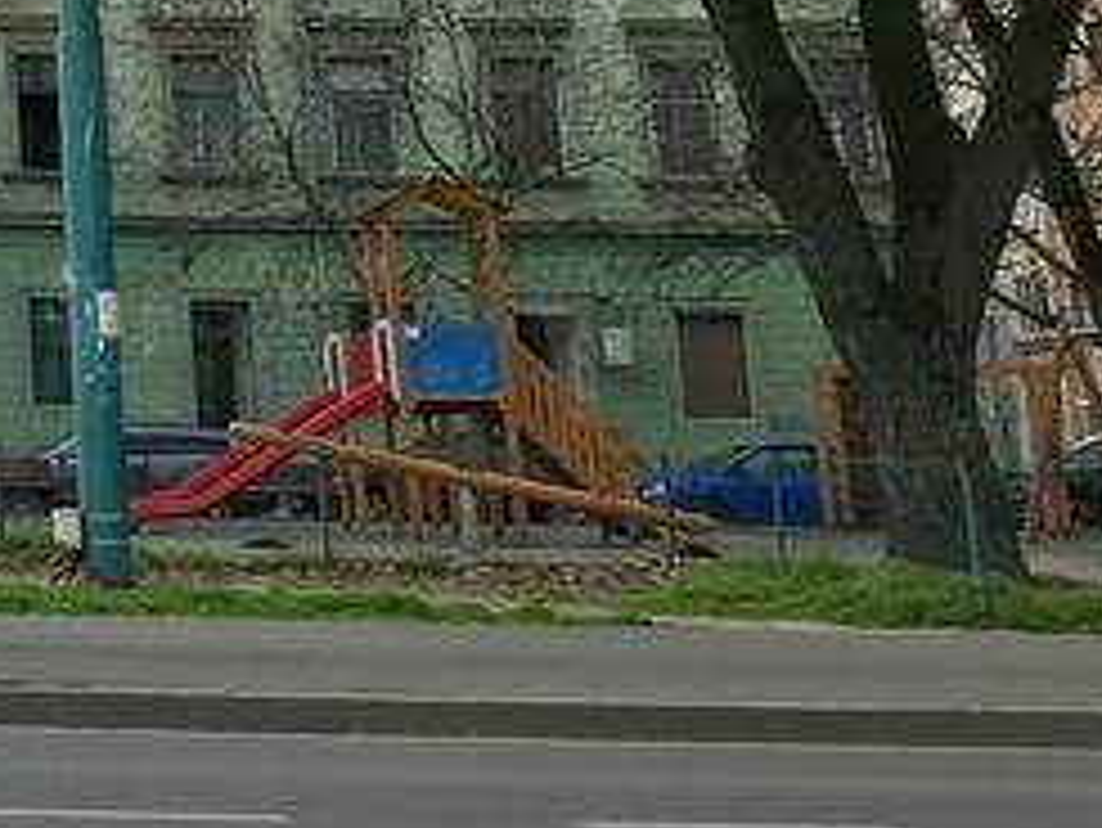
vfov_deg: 18.9
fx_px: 2389
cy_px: -90
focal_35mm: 75
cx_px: -531
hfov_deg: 21.8
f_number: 1.8
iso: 50
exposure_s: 1/2160
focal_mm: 5.54
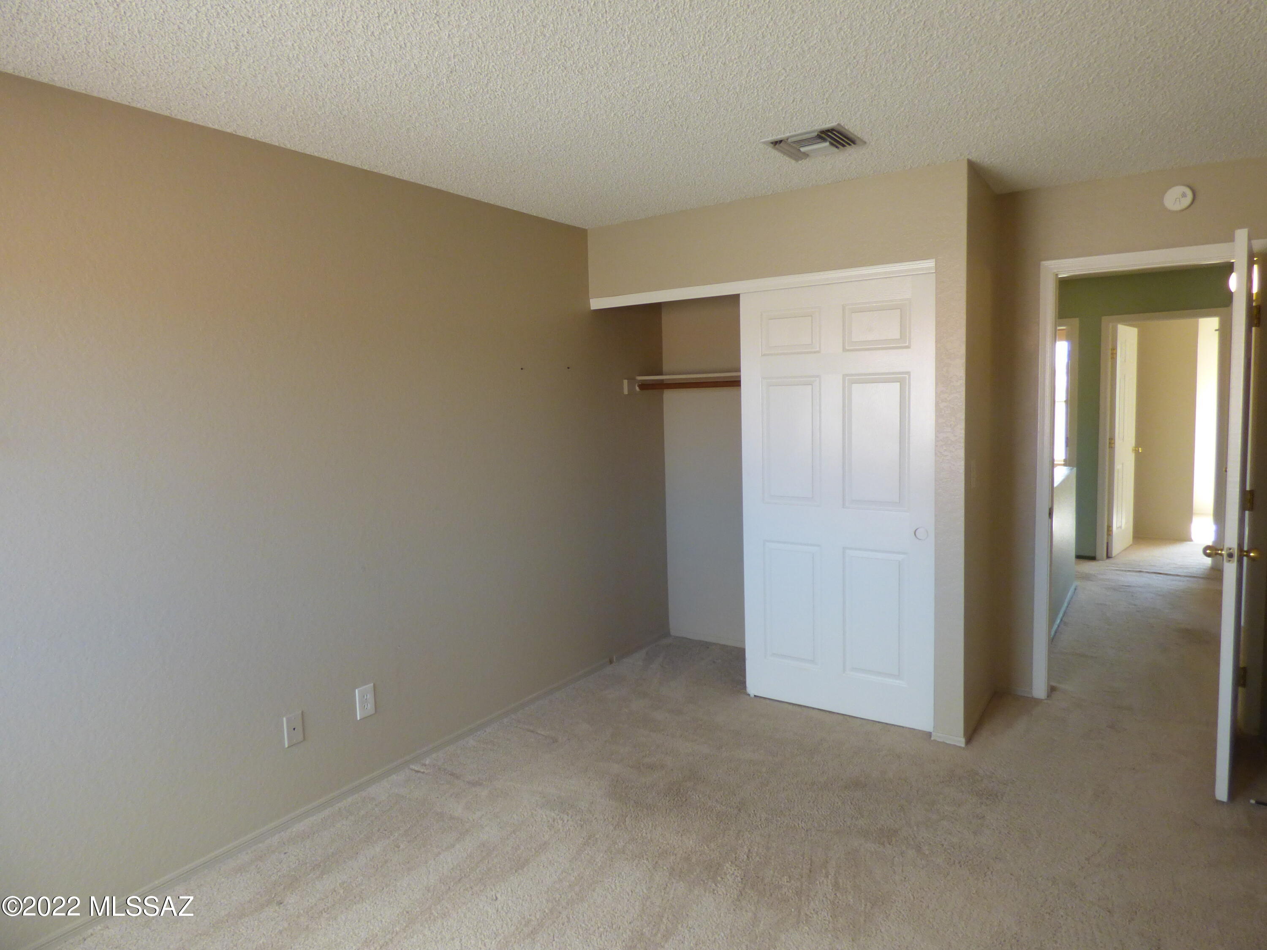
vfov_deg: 66.0
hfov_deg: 81.7
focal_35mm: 20
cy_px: 475
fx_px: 732
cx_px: 634
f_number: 2.8
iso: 250
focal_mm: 3.58
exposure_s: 1/125
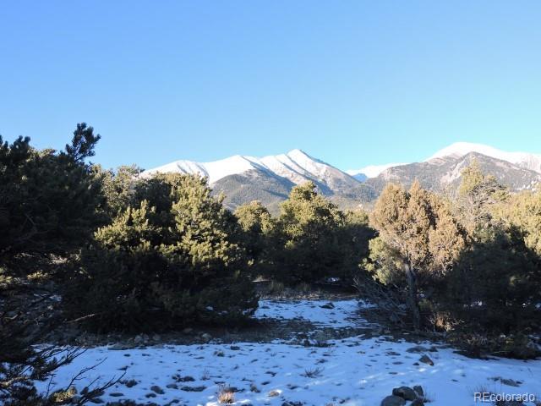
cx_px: 270
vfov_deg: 46.8
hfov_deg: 60.0
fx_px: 469
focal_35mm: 30
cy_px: 203
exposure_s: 1/320
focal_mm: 5.4
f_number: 3.1
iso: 100
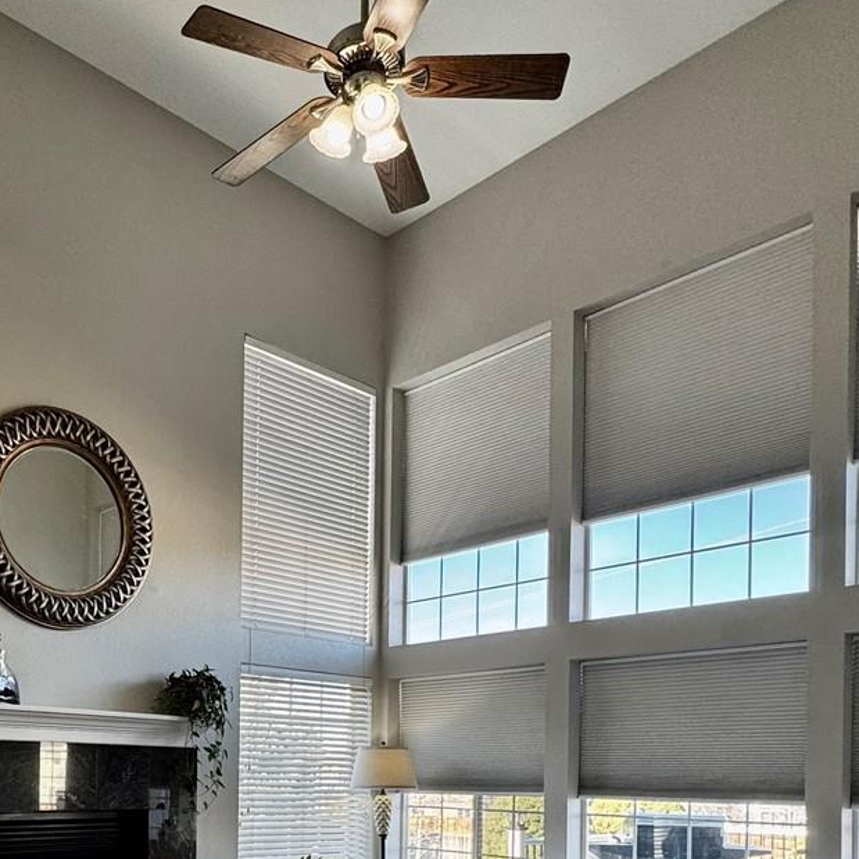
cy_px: 773
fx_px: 898
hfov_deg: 49.0
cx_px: 210
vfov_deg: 46.2
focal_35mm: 32
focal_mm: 2.22
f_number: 2.2
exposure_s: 1/120
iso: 64
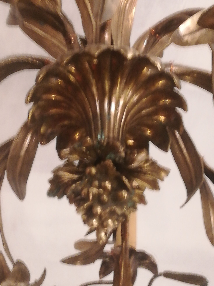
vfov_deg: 26.7
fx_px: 602
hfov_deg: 20.2
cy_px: 148
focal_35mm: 73
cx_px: 102
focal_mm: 3.83
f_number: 2.2
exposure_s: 1/14.3
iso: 500
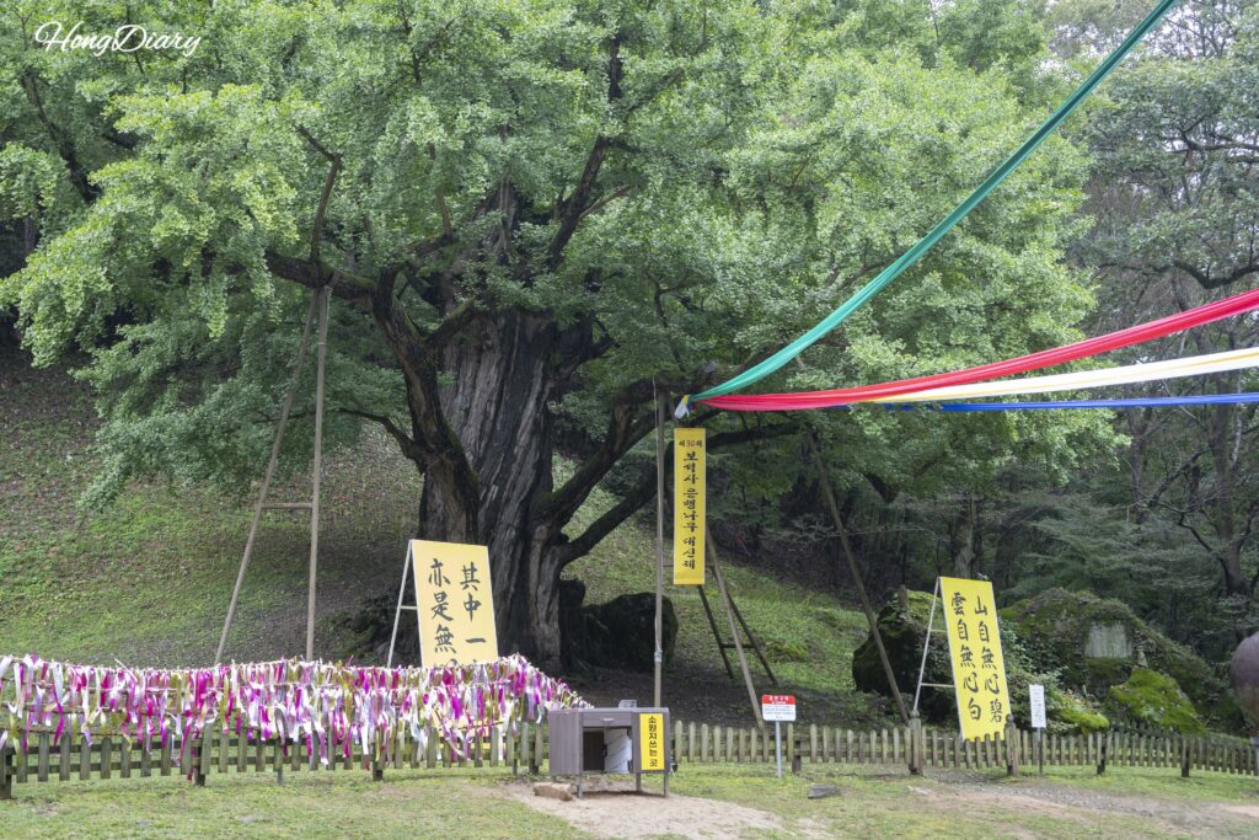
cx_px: 630
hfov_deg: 39.6
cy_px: 420
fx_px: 1749
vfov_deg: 27.0
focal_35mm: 50
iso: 320
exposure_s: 1/60
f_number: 5.6
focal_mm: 50
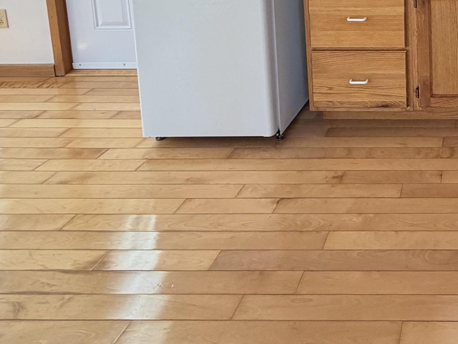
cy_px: -72
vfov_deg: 32.0
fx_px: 490
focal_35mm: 37
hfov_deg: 42.3
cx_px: 472
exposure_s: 1/60
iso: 250
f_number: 2.2
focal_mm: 2.22
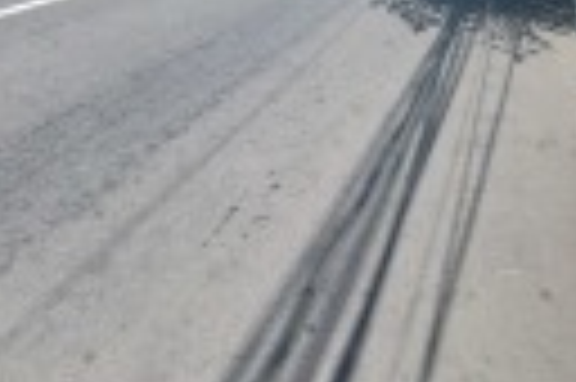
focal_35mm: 38
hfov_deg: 50.7
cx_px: 292
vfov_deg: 27.3
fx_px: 607
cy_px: -153
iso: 40
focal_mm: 1.74
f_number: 2.2
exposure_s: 1/577
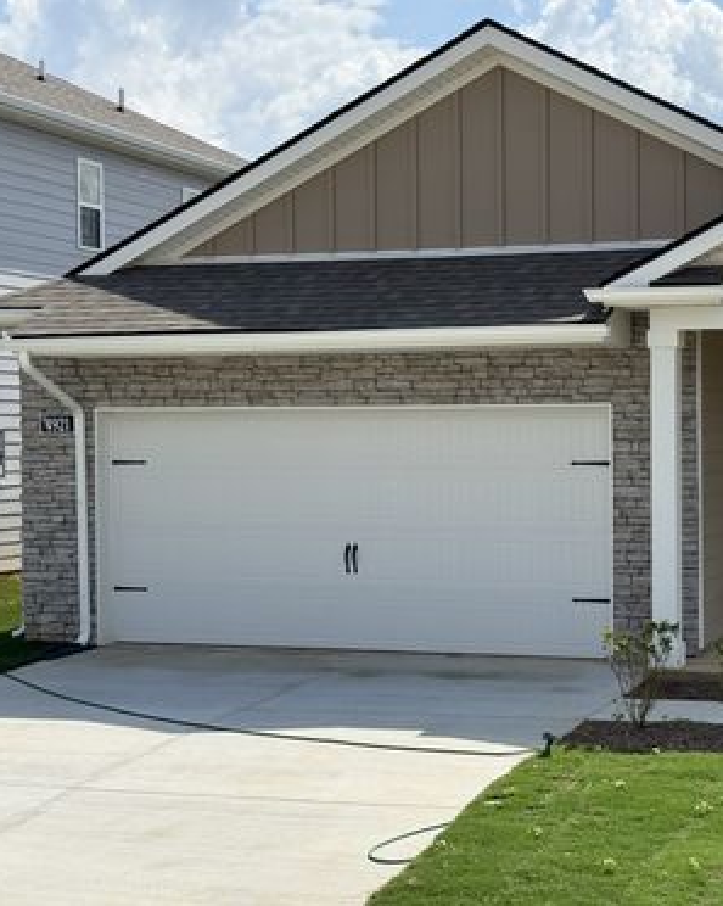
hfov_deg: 23.9
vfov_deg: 30.0
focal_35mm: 63
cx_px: 557
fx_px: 1687
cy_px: 452
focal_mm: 6.76
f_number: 1.78
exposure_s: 1/6536
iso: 100
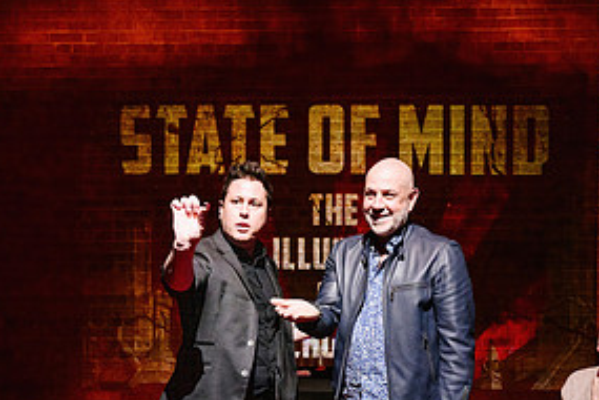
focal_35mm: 50
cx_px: 296
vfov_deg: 26.4
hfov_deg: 39.6
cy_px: 332
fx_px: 832
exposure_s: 1/160
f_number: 2.8
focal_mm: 24
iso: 3200
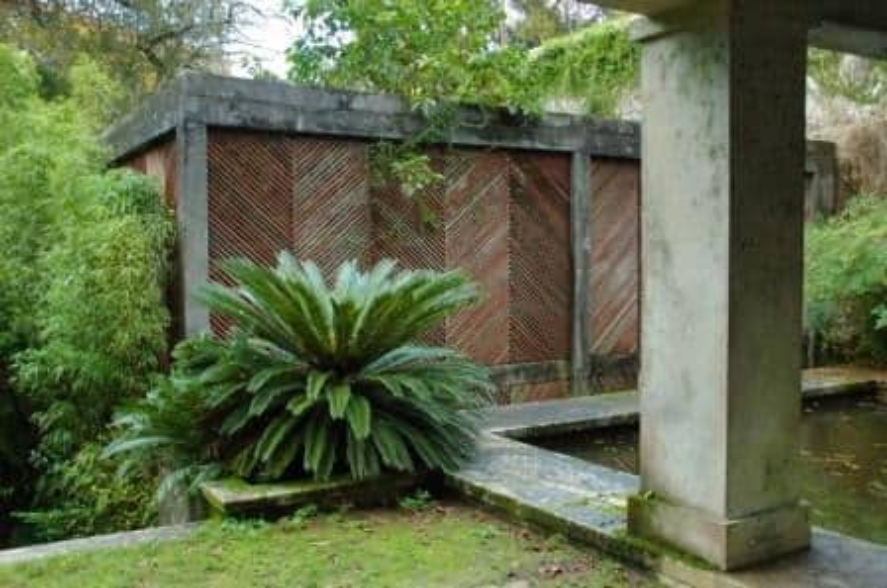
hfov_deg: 53.2
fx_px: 885
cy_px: 294
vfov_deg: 36.7
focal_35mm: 36
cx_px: 444
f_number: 11
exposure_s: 1/25
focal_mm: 24
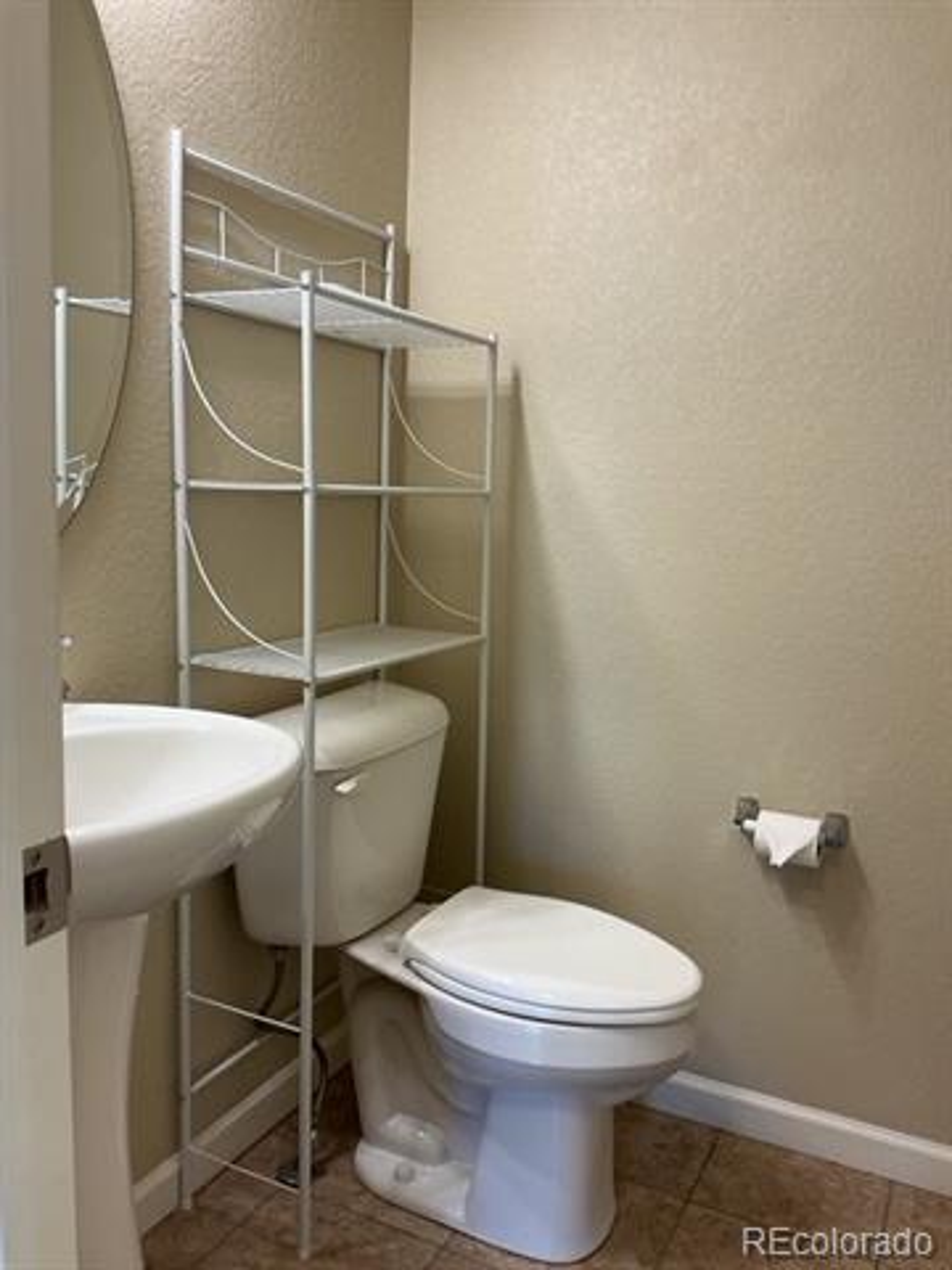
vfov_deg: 61.7
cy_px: 635
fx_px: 1063
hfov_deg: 48.2
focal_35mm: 29
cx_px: 476
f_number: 1.8
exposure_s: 1/60
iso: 40
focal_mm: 3
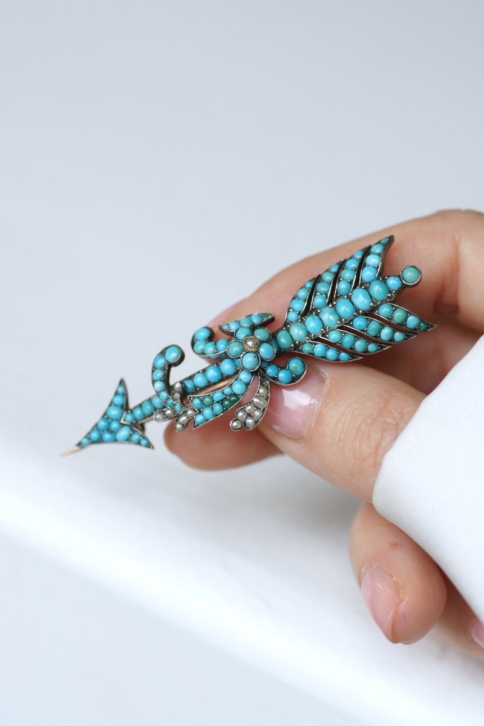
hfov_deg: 13.0
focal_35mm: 105
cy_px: 363
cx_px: 242
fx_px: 2117
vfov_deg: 19.5
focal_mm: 70
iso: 200
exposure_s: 1/125
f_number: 4
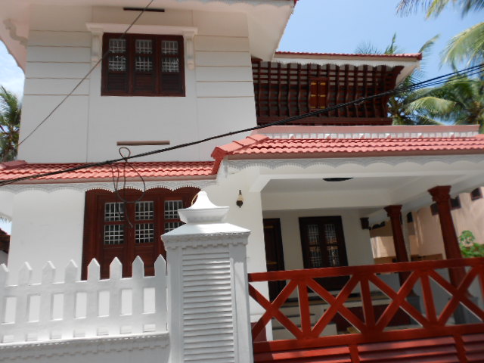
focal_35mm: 26
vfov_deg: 53.1
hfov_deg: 67.3
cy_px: 182
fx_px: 364
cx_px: 242
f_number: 3.2
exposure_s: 1/640
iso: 80
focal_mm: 4.6
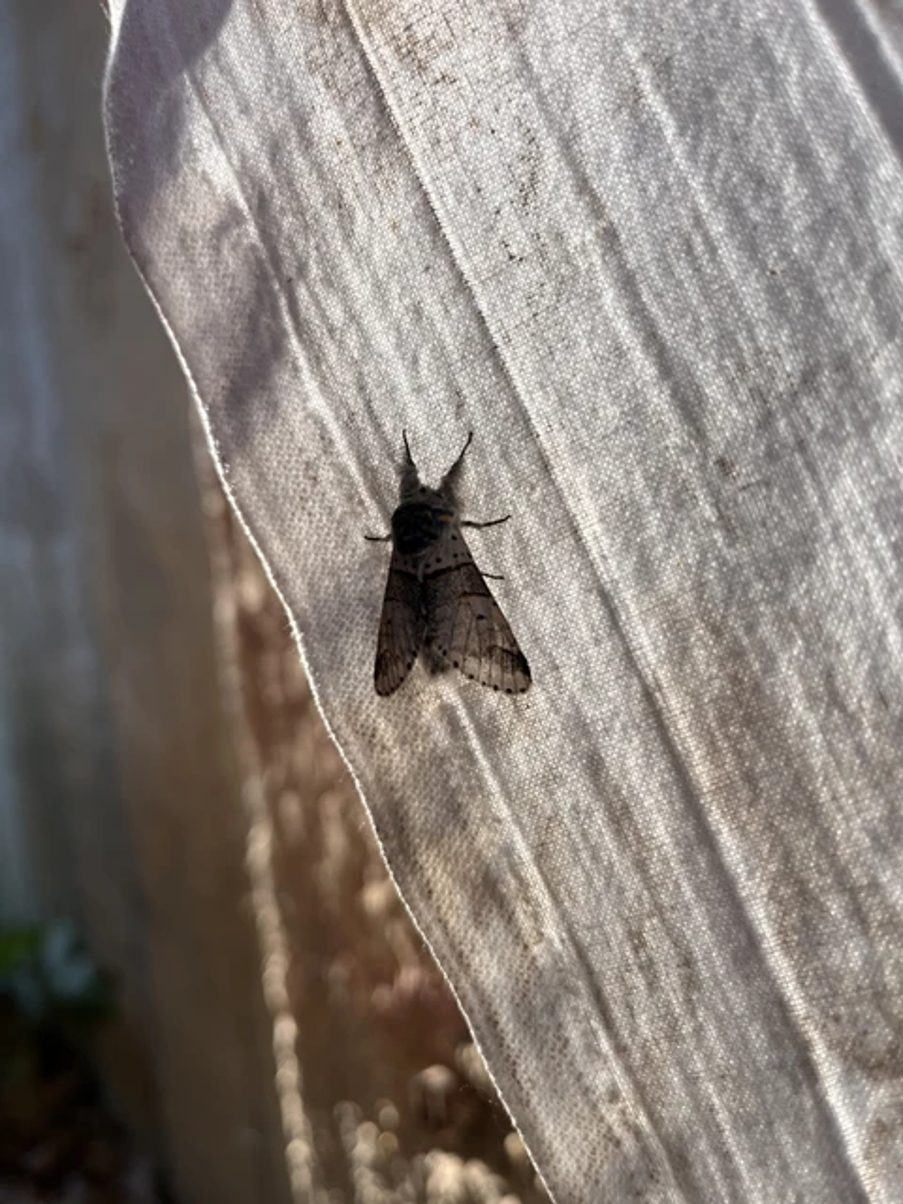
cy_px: 602
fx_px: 904
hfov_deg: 53.1
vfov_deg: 67.3
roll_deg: +6.7
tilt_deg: -4.7
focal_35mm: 26
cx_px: 452
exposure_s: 1/193
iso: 40
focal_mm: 5.1
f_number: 1.6
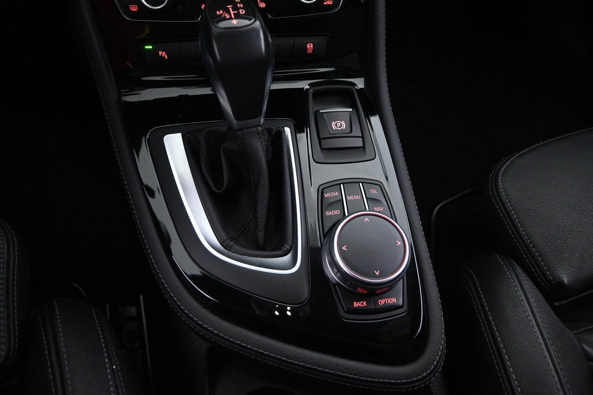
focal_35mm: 28
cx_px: 296
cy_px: 198
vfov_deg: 46.8
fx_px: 457
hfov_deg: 65.9
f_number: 3.8
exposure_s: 1/5
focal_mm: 18.5
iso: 1000
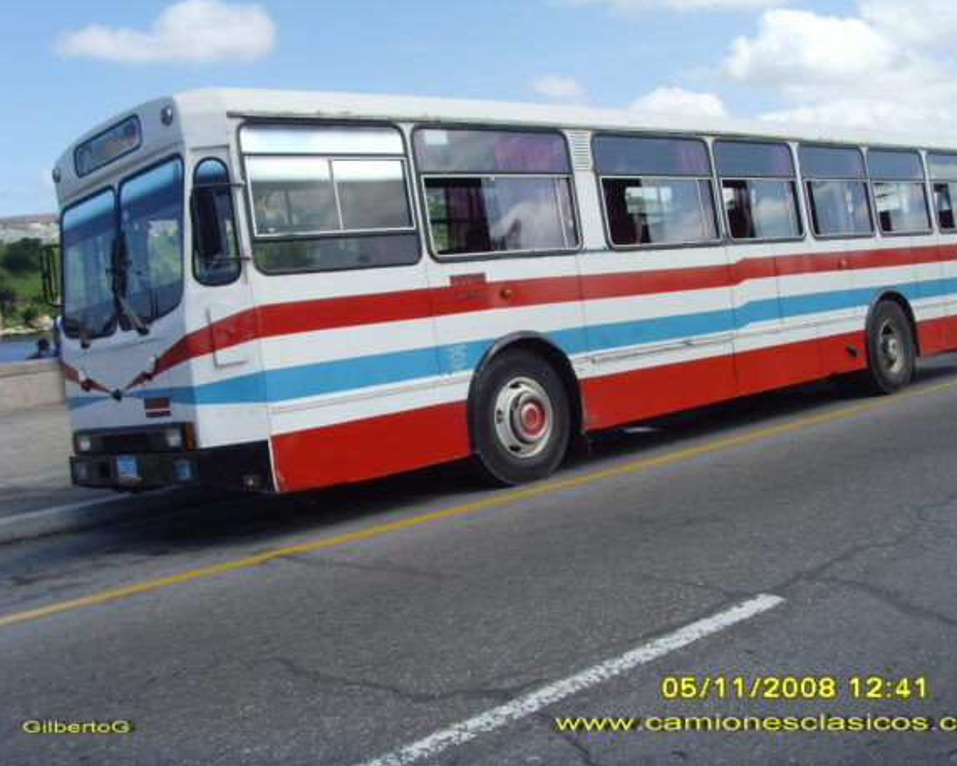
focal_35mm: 41
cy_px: 381
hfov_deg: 44.8
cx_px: 500
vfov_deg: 36.5
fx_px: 1161
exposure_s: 1/250
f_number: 6.3
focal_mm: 6.6
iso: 80
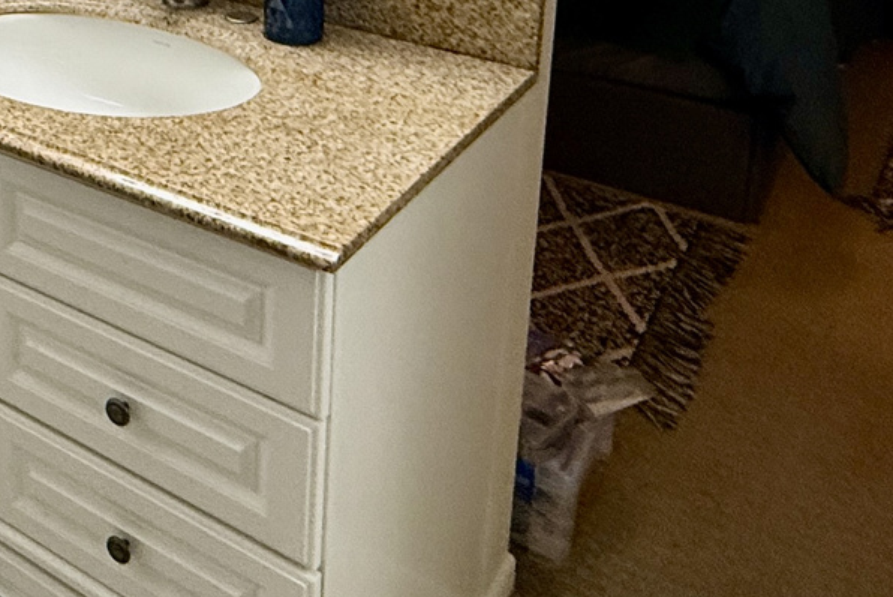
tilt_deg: -12.9
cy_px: -132
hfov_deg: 34.9
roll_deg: +1.6
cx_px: -54
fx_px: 1241
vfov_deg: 24.3
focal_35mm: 50
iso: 250
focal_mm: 2.22
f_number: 2.2
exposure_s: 1/120
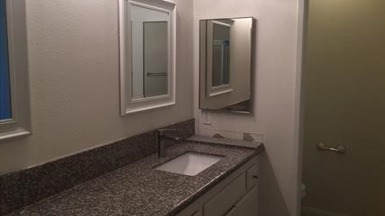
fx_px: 337
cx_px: 196
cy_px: 100
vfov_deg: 35.6
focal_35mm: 33
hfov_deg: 59.5
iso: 40
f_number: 2.2
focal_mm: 4.15
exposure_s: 1/60
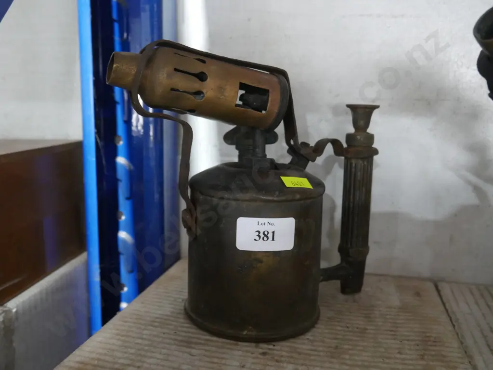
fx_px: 484
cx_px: 246
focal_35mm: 34
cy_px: 185
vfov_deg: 41.8
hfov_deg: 53.9
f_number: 4
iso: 3200
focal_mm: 17
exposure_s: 1/50
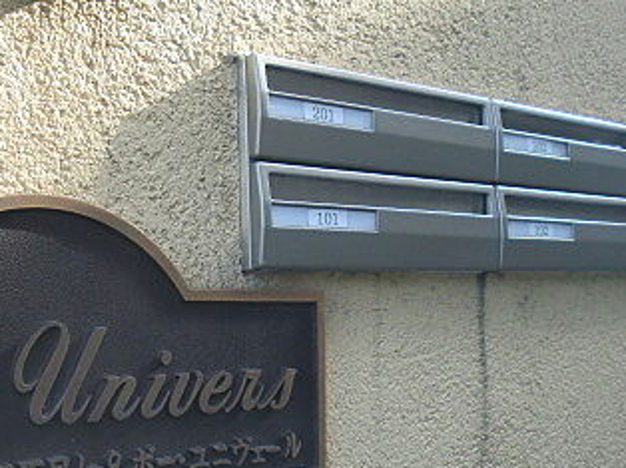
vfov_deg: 27.5
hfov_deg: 35.9
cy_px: 269
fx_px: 958
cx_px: 215
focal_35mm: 53
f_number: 2.6
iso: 64
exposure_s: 1/125
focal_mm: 4.65
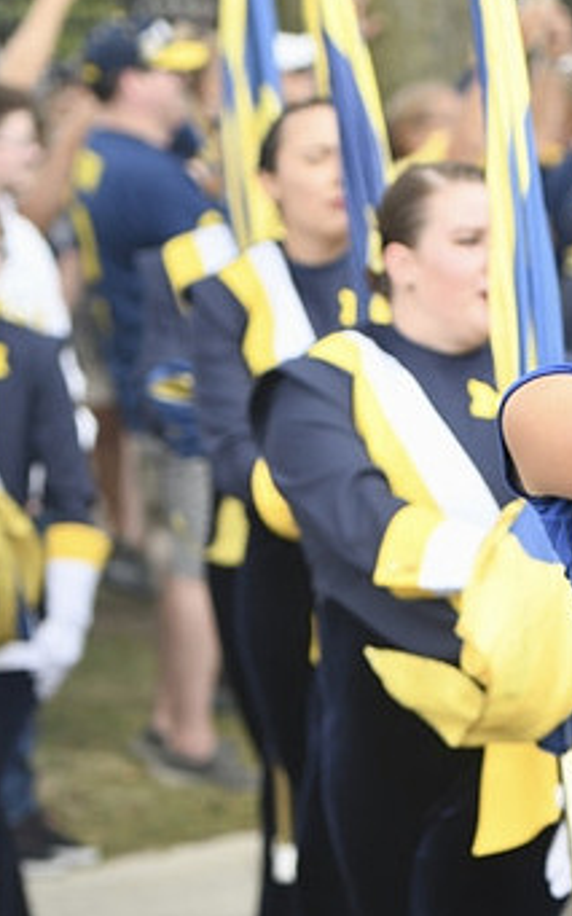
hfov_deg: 5.9
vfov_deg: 9.5
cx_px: 722
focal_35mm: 220
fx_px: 5490
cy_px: 481
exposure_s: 1/800
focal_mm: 85
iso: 400
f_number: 3.2
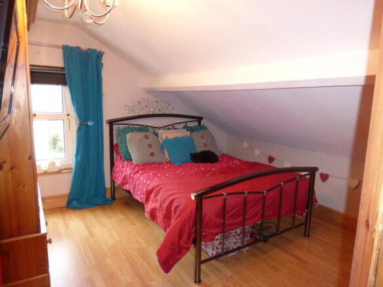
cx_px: 192
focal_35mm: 24
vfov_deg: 56.8
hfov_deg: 71.6
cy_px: 144
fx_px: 265
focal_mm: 4.3
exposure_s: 1/60
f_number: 3.3
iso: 800
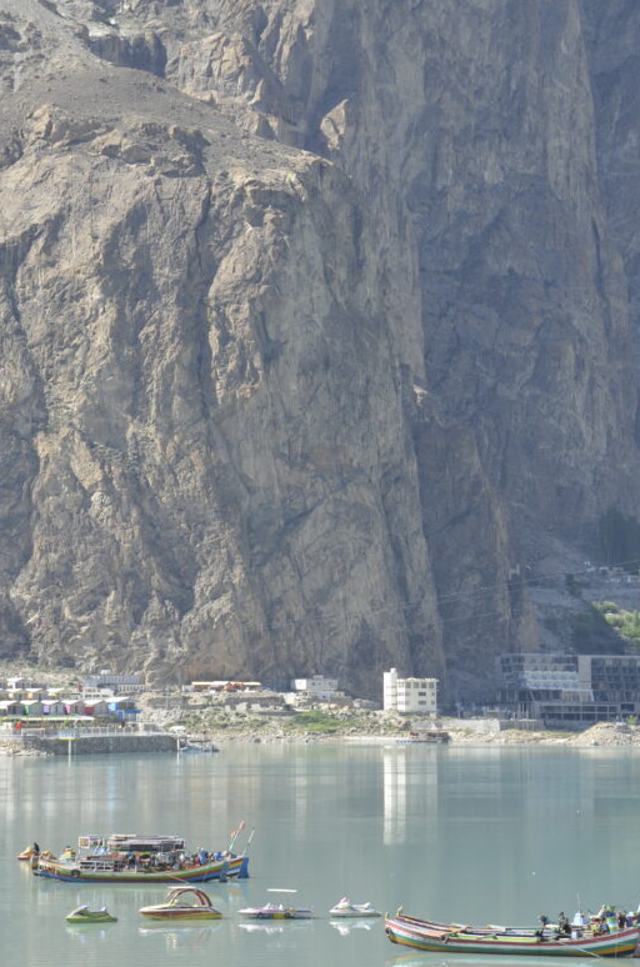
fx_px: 3726
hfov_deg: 9.8
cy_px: 391
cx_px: 329
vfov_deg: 14.8
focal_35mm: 139
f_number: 9
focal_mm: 70
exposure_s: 1/320
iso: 250
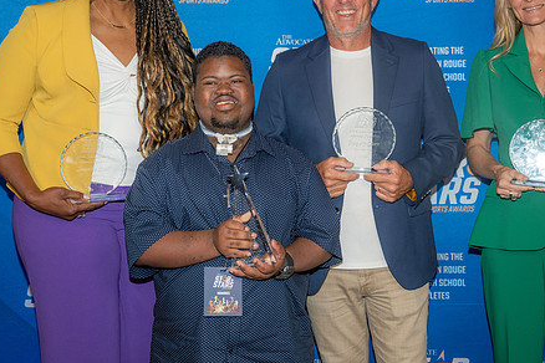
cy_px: 129
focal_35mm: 57
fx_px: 863
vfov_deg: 23.7
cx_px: 310
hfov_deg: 35.0
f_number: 3.2
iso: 320
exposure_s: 1/160
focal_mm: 43
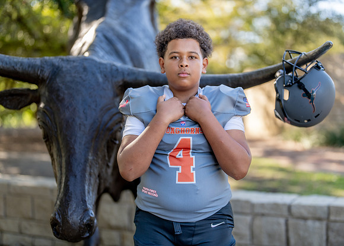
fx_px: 512
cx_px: 184
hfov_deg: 37.1
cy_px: 123
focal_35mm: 52
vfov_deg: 27.0
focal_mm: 50
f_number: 1.2
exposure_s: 1/1000
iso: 100
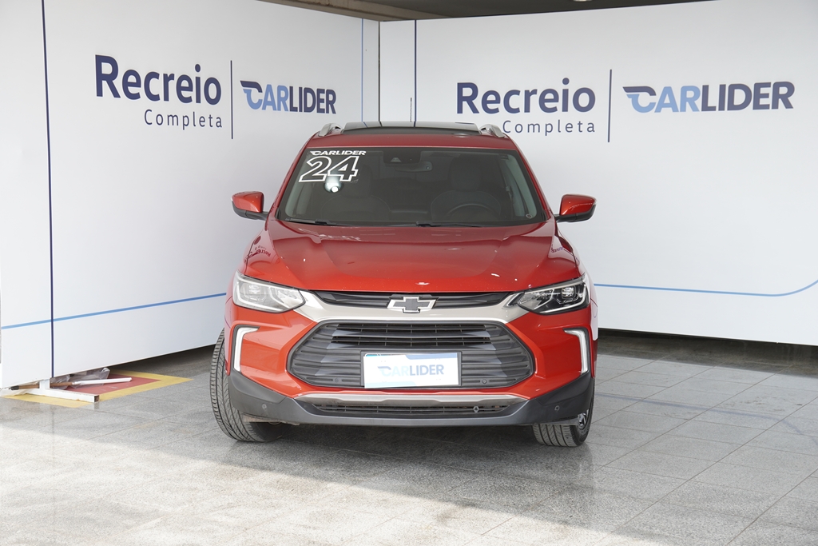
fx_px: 1227
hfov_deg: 36.9
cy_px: 273
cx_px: 409
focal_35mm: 54
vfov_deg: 25.1
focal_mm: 36
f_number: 4.5
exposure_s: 1/160
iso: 160
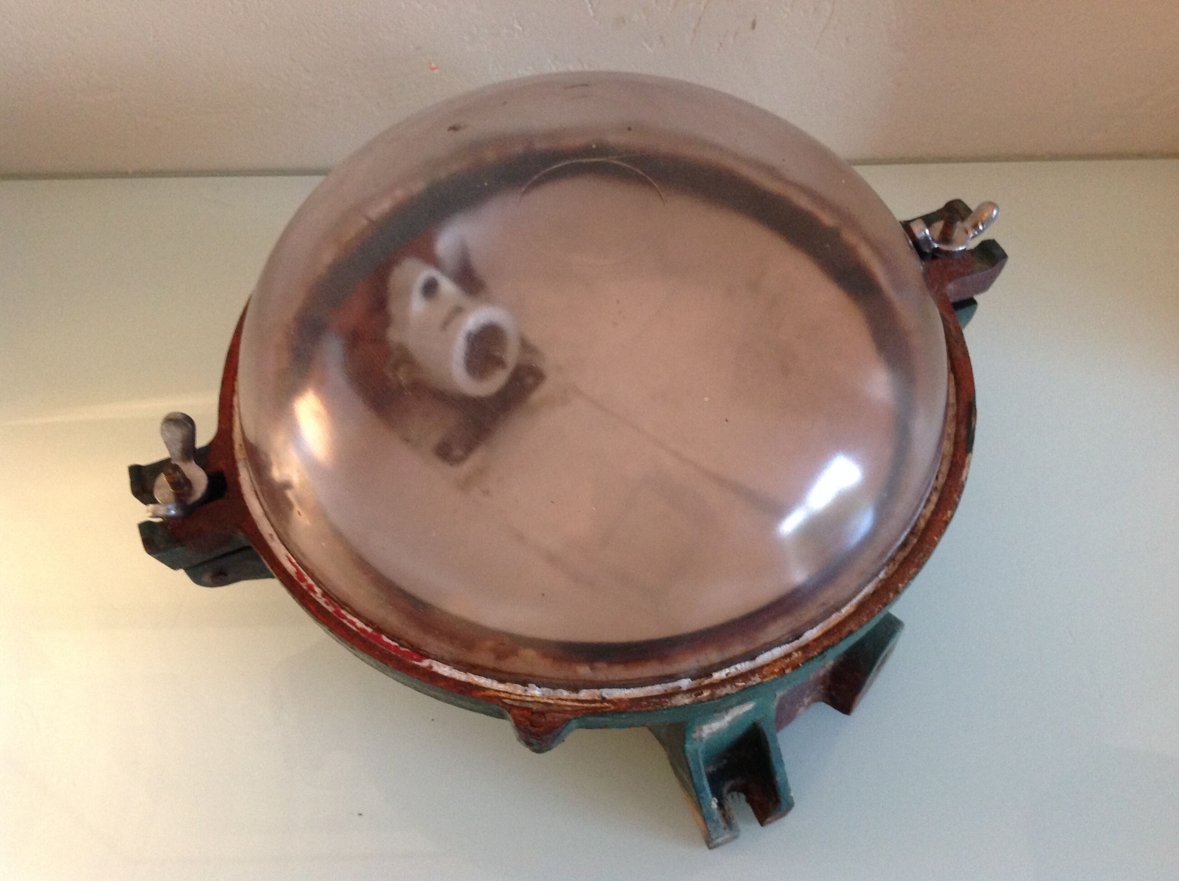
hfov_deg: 52.7
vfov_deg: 40.6
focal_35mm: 35
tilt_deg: -55.3
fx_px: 1190
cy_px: 440
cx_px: 590
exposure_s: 1/15
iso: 200
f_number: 2.4
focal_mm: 4.28
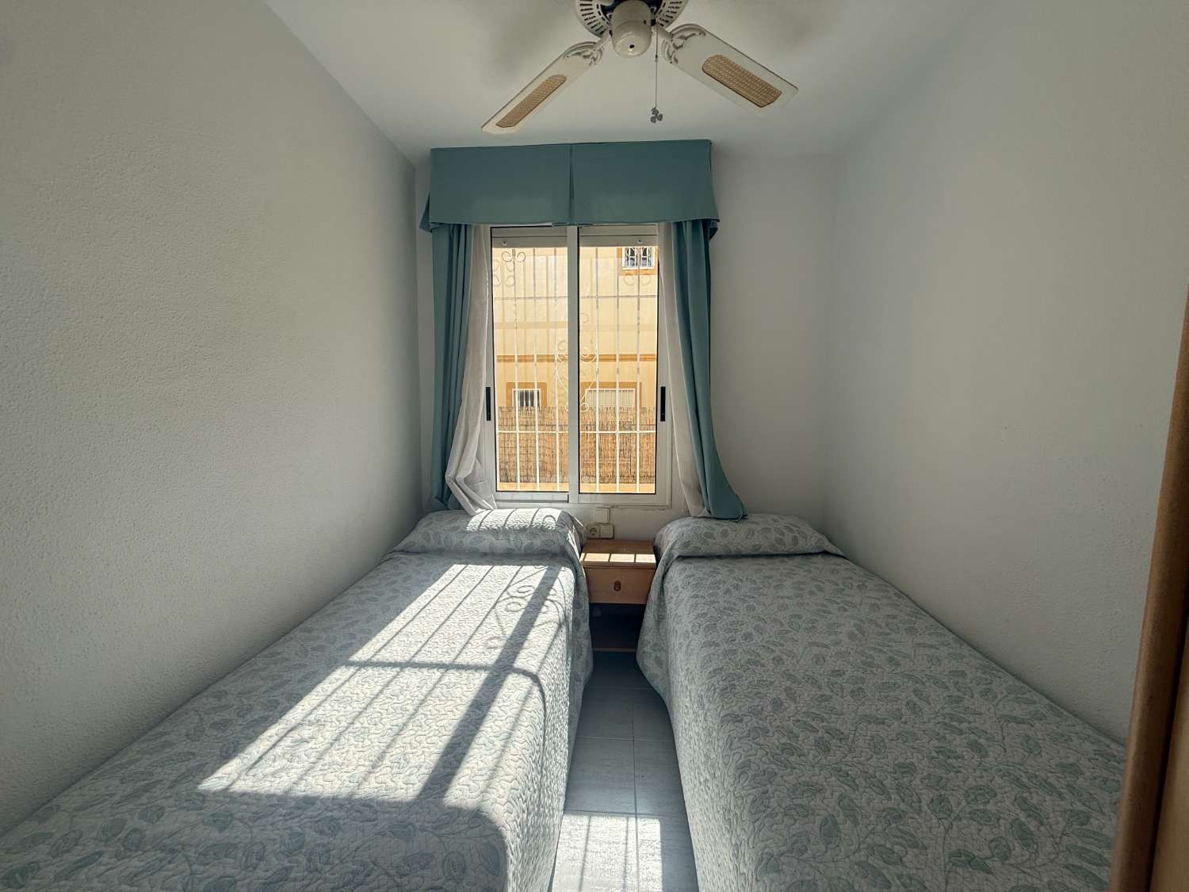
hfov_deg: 102.1
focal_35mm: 14
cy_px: 446
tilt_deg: -7.0
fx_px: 481
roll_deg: +0.8
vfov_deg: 85.7
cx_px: 594
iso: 50
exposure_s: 1/1339
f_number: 2.2
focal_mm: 2.22
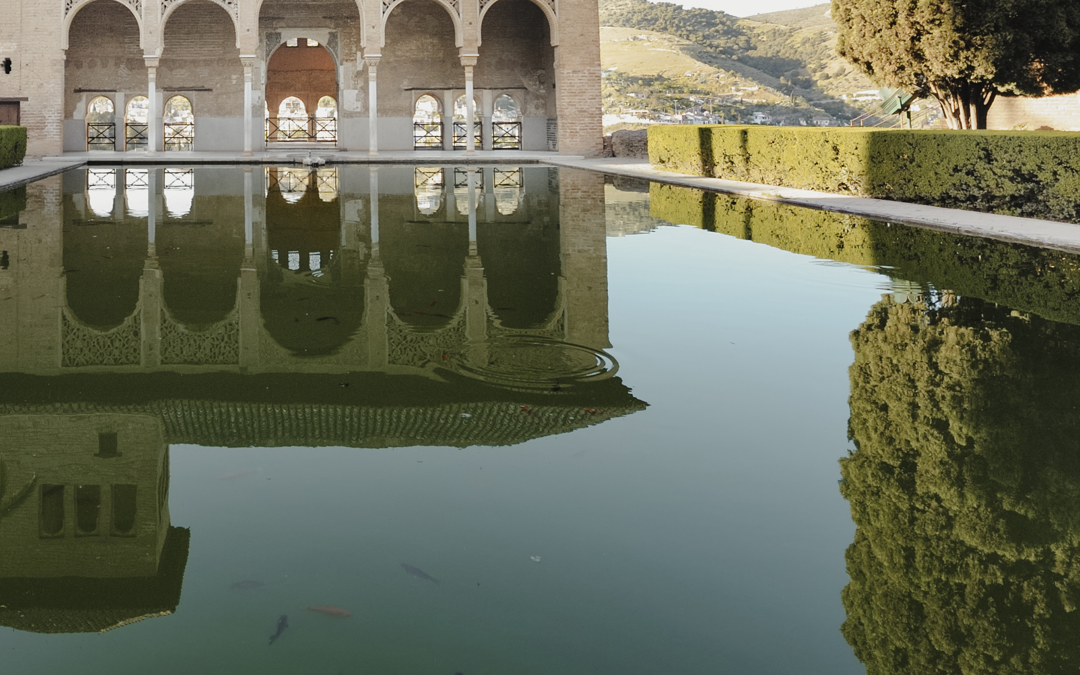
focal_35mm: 29
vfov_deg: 39.5
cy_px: 45
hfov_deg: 60.2
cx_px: 237
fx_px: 854
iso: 640
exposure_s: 1/200
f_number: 9
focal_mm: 14
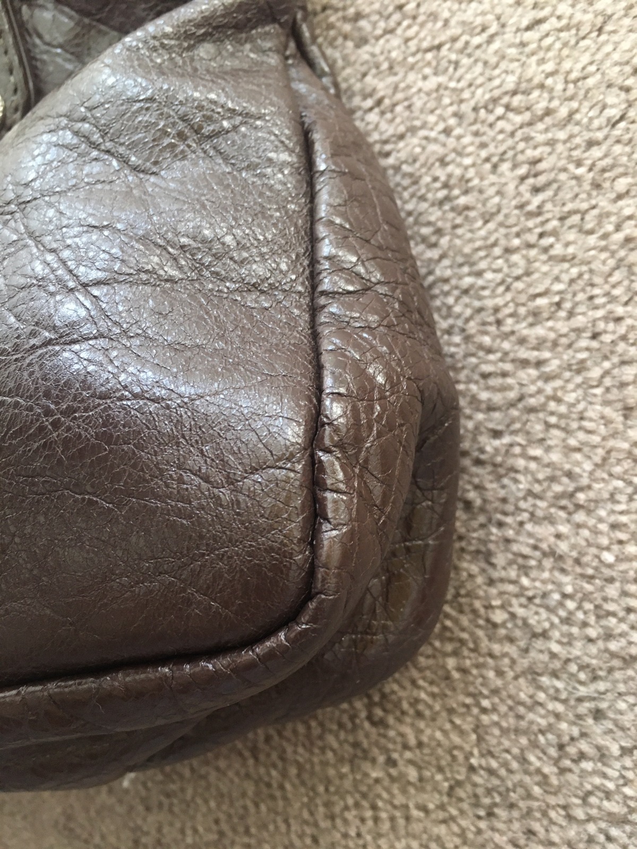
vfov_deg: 61.7
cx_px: 318
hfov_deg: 48.2
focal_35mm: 29
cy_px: 424
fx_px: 712
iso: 200
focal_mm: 4.15
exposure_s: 1/33
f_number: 2.2
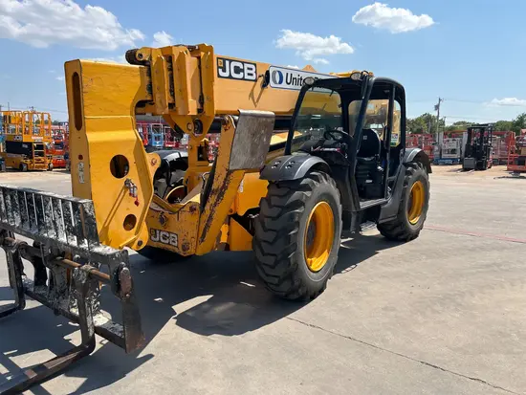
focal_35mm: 26
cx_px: 263
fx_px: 395
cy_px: 198
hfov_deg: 67.3
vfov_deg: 53.1
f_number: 1.5
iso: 50
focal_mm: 5.7
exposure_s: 1/3968
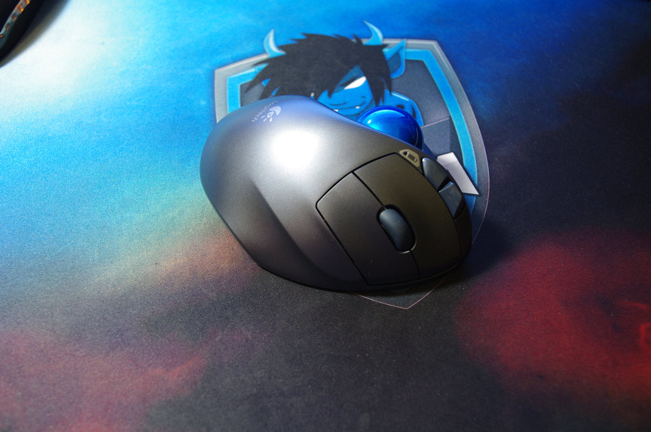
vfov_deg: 34.1
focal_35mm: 39
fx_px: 704
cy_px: 216
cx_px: 326
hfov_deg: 49.6
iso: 400
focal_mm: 26.25
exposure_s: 1/6
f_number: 4
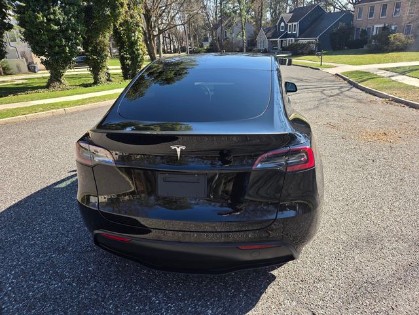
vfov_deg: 58.9
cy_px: 158
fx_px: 278
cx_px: 210
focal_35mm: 23
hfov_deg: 73.9
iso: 80
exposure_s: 1/1084
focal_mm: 5.4
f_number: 1.8
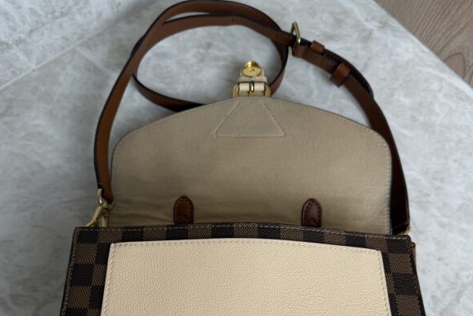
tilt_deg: -72.0
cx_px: 239
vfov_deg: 37.4
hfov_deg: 55.8
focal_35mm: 34
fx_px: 447
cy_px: 257
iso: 50
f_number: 1.78
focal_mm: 6.76
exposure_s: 1/120
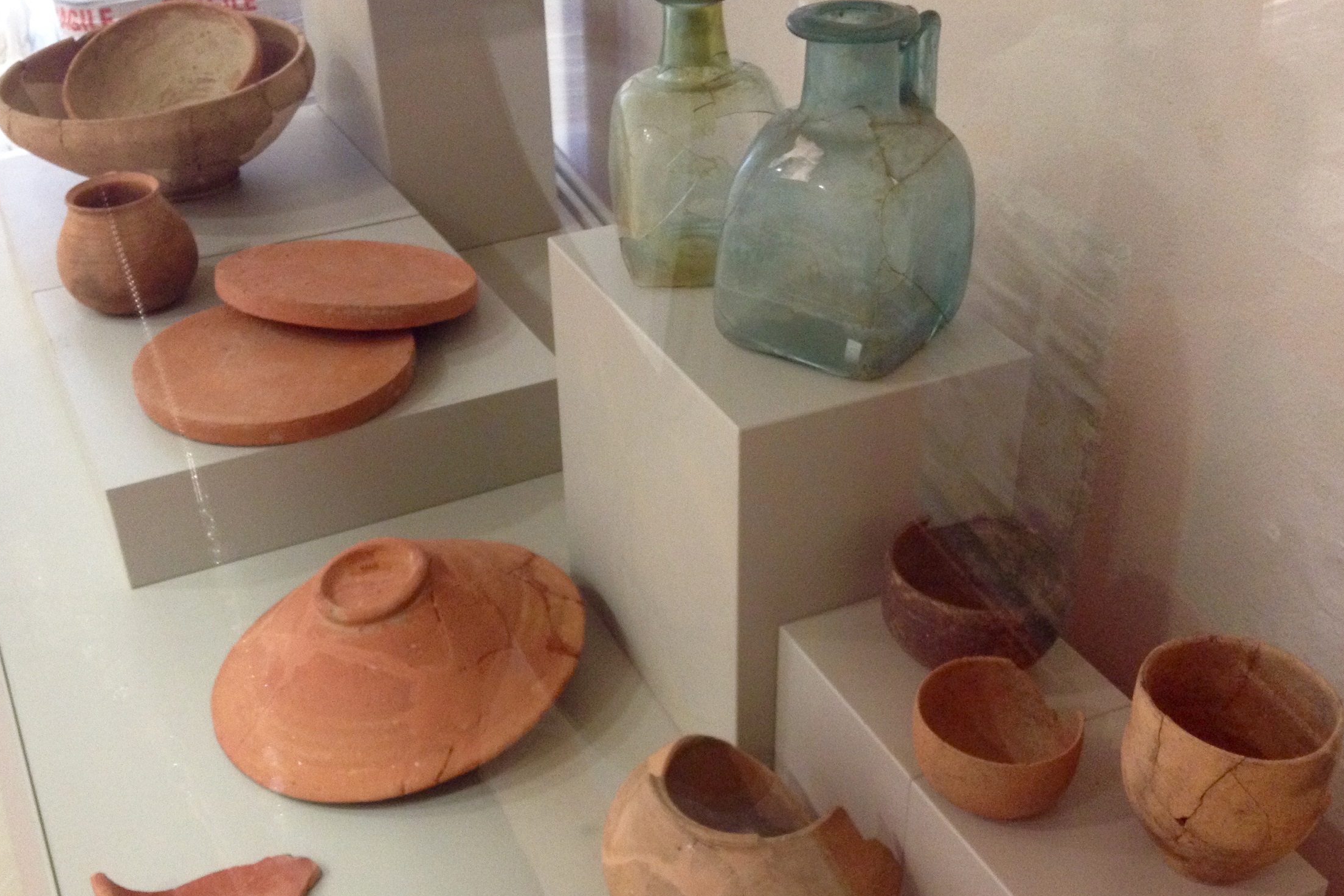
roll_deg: +1.7
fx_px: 1605
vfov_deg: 31.2
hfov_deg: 45.4
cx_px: 629
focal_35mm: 43
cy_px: 487
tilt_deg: -33.8
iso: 250
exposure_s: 1/20
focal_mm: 4.28
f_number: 2.4
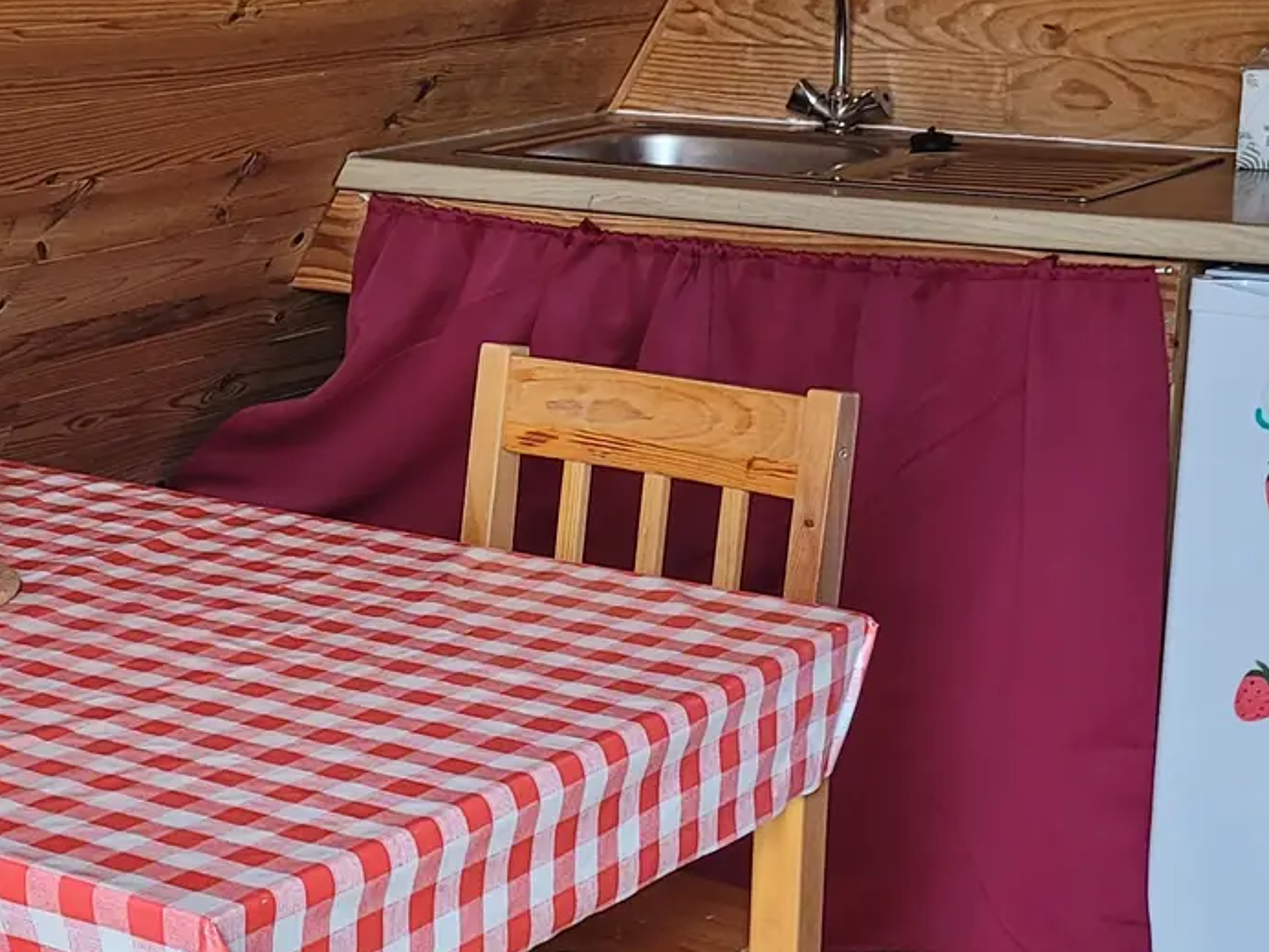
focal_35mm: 80
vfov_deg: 18.4
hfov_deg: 24.2
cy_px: 601
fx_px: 2933
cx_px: 361
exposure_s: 1/100
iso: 125
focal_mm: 5.4
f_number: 1.8
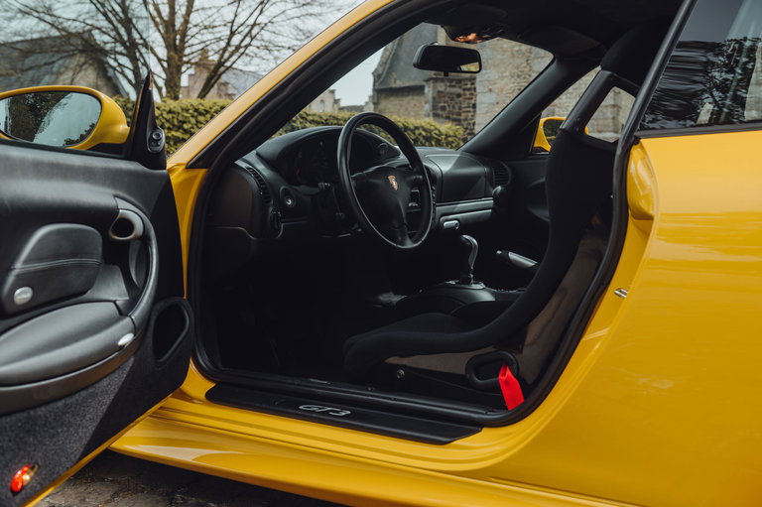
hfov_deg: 50.7
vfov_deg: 35.0
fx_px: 804
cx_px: 381
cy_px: 254
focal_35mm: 38
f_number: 5.6
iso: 200
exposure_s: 1/125
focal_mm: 38
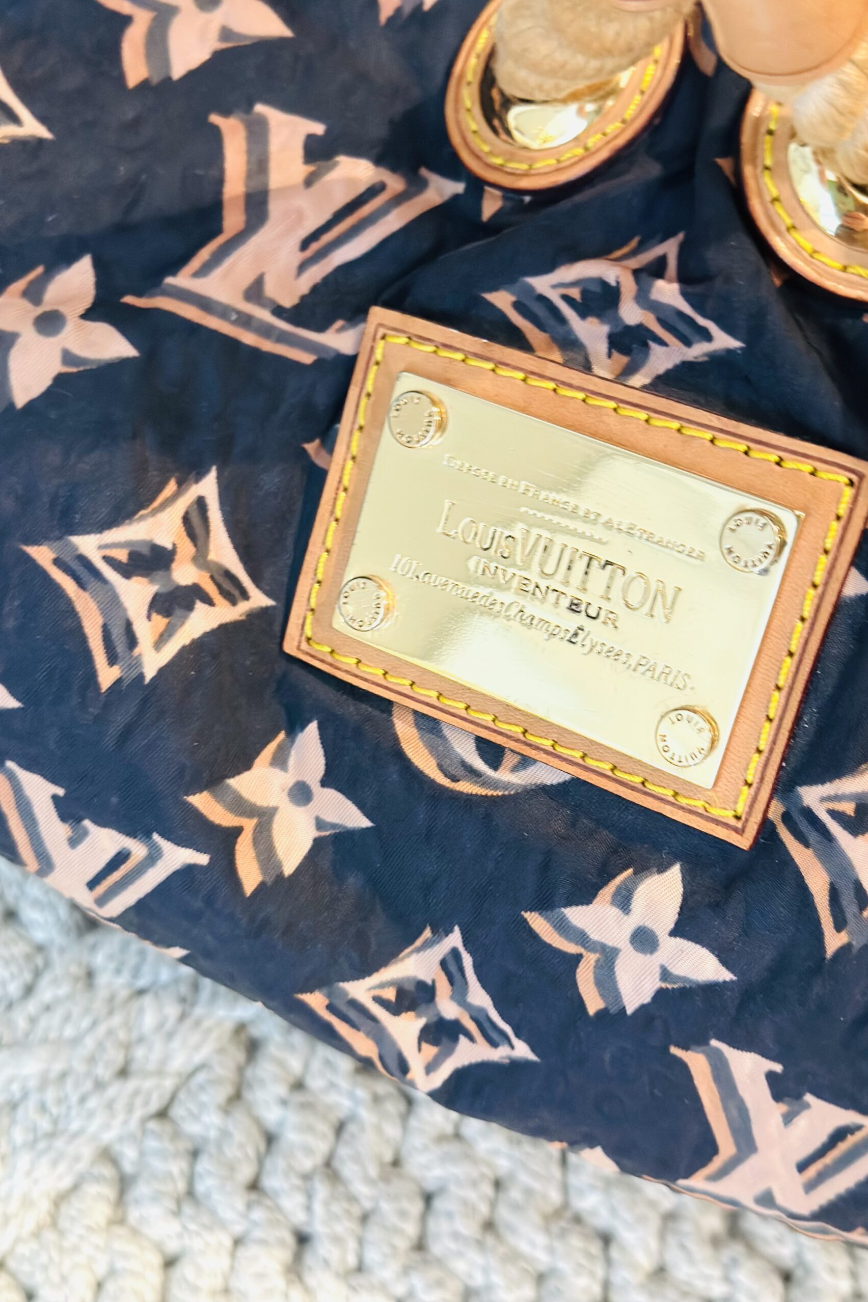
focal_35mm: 50
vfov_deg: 39.6
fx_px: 1808
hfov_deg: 27.0
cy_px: 650
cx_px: 469
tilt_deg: -59.3
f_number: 1.78
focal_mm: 6.86
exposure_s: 1/40
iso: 400
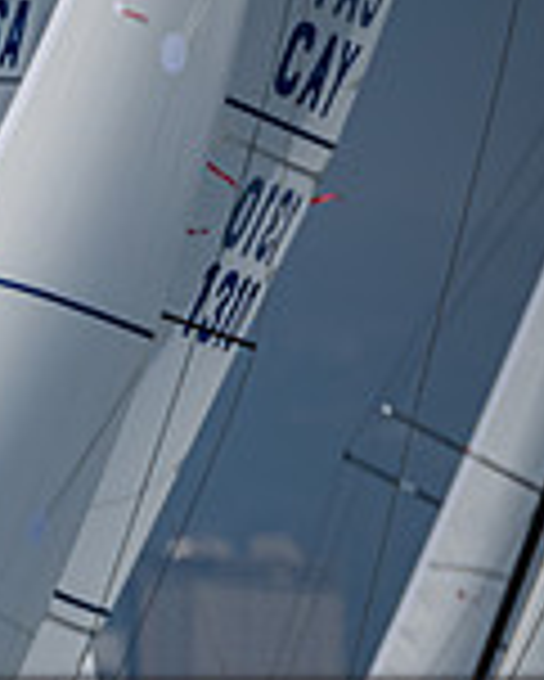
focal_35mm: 1602
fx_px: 32208
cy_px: 903
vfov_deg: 1.2
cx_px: -1006
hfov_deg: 1.0
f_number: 6.3
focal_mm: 370
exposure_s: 1/2500
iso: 400
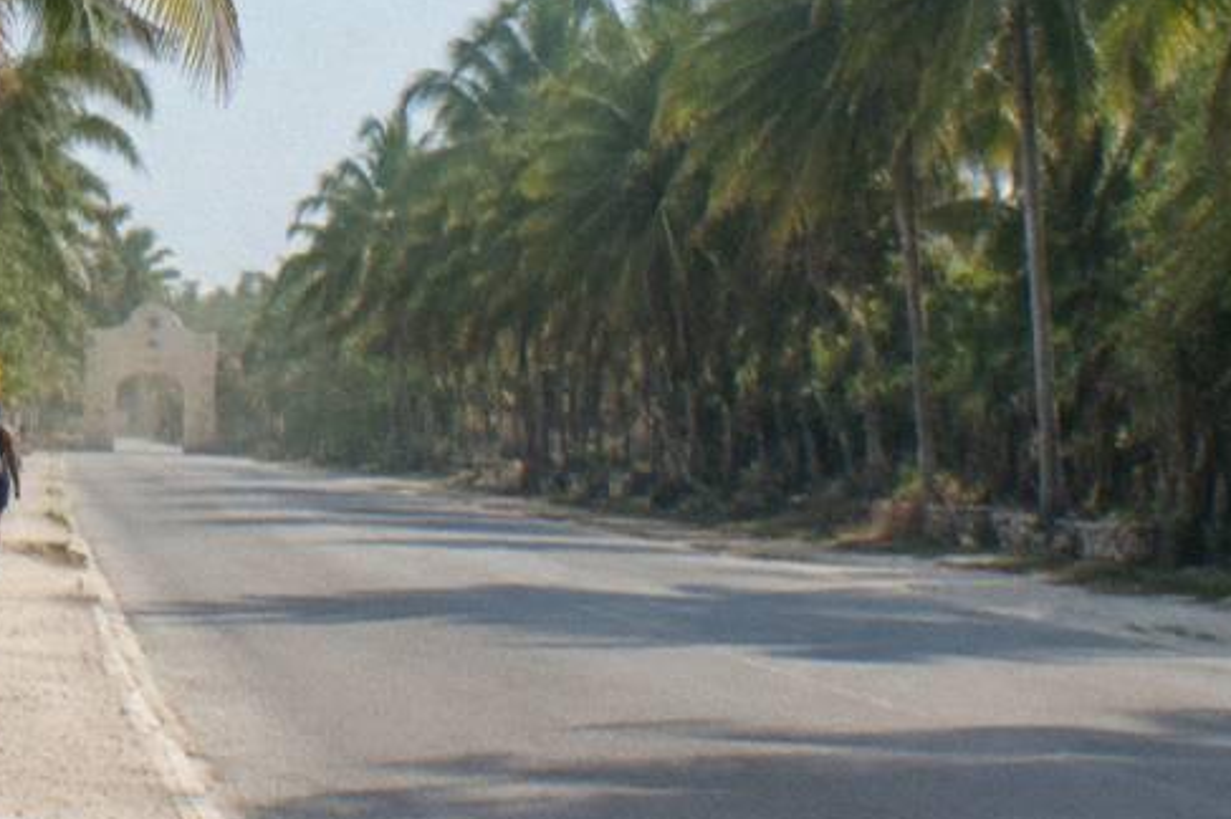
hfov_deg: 26.2
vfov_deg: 17.9
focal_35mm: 76
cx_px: 255
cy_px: 384
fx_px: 2597
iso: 200
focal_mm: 37
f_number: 7.1
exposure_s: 1/250
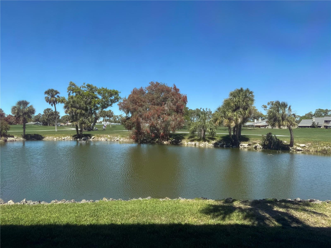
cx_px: 166
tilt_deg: -0.5
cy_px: 124
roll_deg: -0.6
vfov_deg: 56.8
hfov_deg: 71.6
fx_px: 229
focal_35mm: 24
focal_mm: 6.76
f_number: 1.78
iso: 80
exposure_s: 1/3413
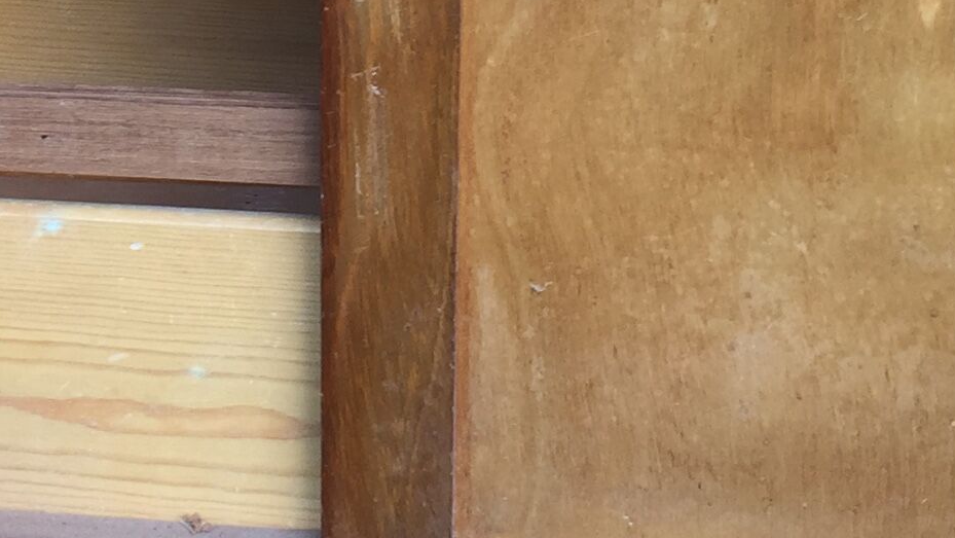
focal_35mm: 111
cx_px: 213
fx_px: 2811
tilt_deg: -18.3
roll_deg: -1.3
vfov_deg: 10.7
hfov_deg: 19.1
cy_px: -129
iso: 32
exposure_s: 1/119
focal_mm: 4.15
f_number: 2.2
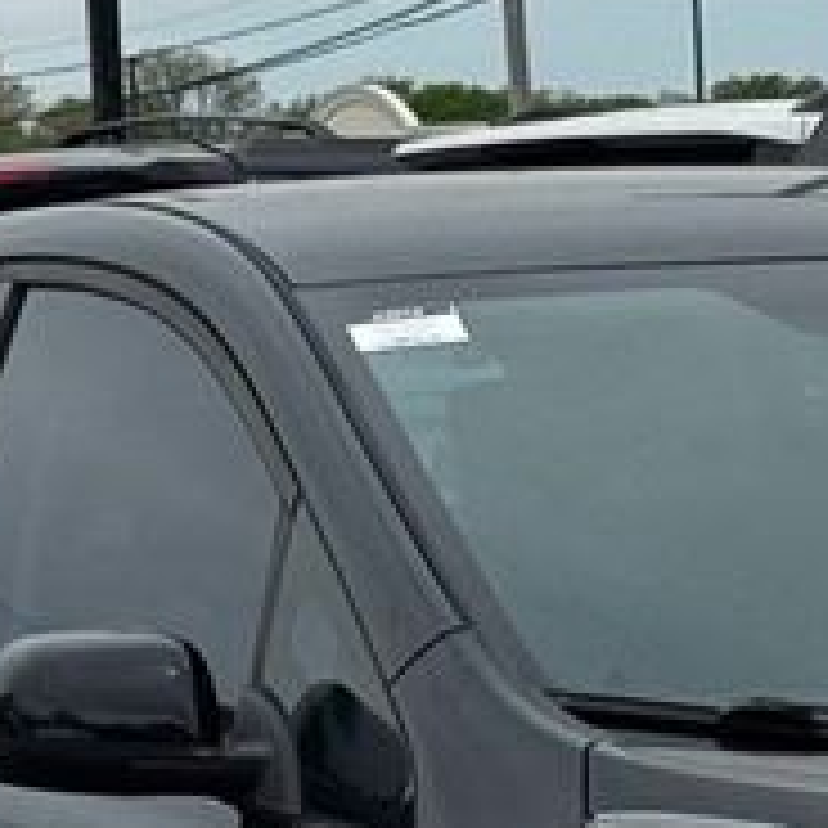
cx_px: 1310
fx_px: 6387
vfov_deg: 7.4
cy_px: 752
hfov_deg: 7.3
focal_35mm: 236
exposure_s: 1/3817
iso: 64
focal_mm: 6.76
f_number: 1.78
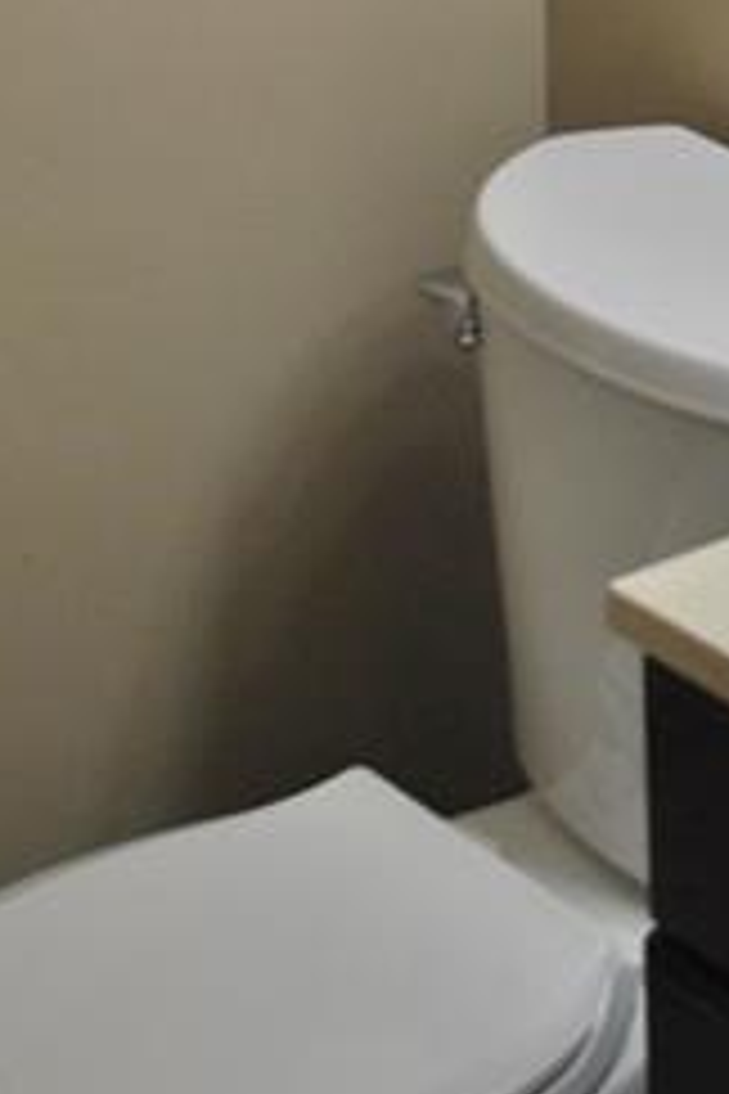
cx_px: 1071
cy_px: -311
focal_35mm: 114
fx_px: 3462
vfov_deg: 16.9
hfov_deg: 11.5
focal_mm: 24
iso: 200
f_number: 4
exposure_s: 1/60
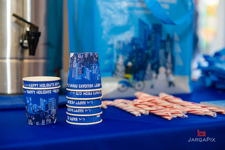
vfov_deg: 24.6
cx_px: 112
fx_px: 344
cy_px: 75
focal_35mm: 55
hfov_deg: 36.2
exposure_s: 1/125
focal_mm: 55
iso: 800
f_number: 3.2
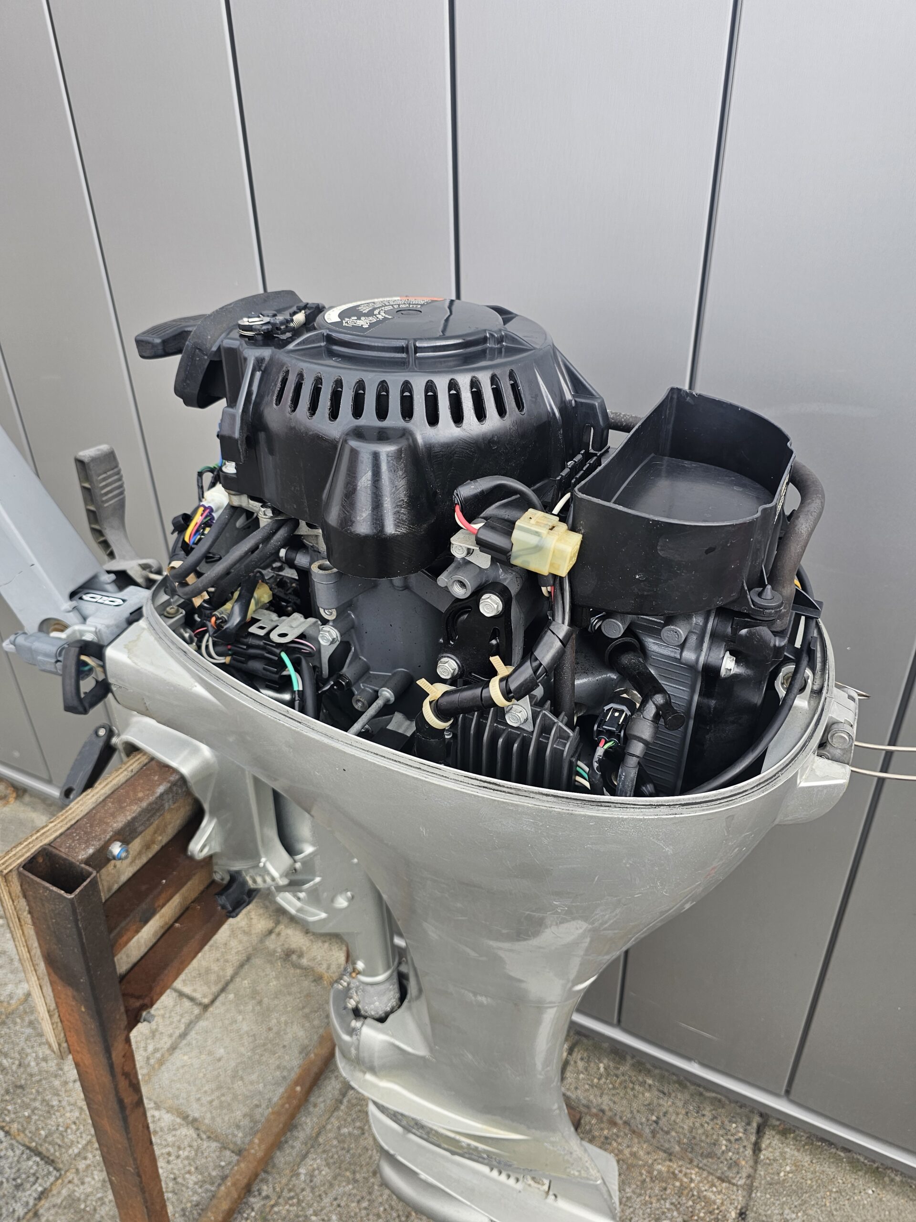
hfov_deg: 58.9
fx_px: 811
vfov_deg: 73.9
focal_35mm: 23
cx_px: 458
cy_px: 611
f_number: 1.7
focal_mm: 6.3
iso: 20
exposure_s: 1/180
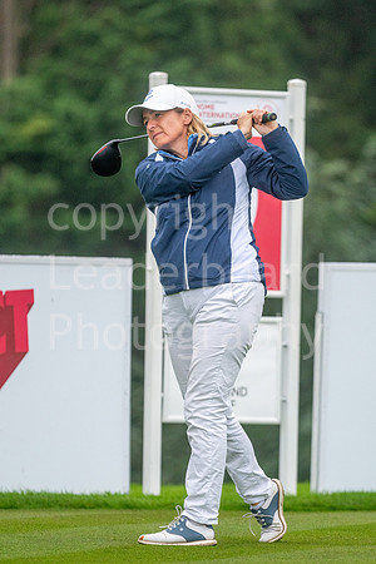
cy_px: 282
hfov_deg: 3.1
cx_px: 188
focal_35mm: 450
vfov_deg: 4.6
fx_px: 7049
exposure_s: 1/500
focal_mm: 300
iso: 1000
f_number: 4.5
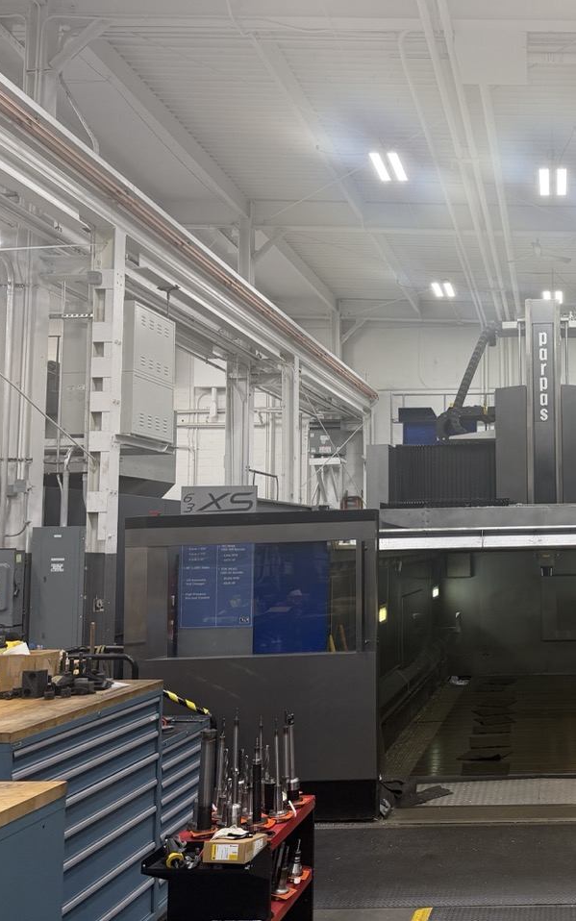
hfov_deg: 34.6
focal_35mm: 34
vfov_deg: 56.7
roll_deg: +1.8
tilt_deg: +4.6
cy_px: 460
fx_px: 854
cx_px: 548
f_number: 1.78
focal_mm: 6.76
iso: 160
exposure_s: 1/220
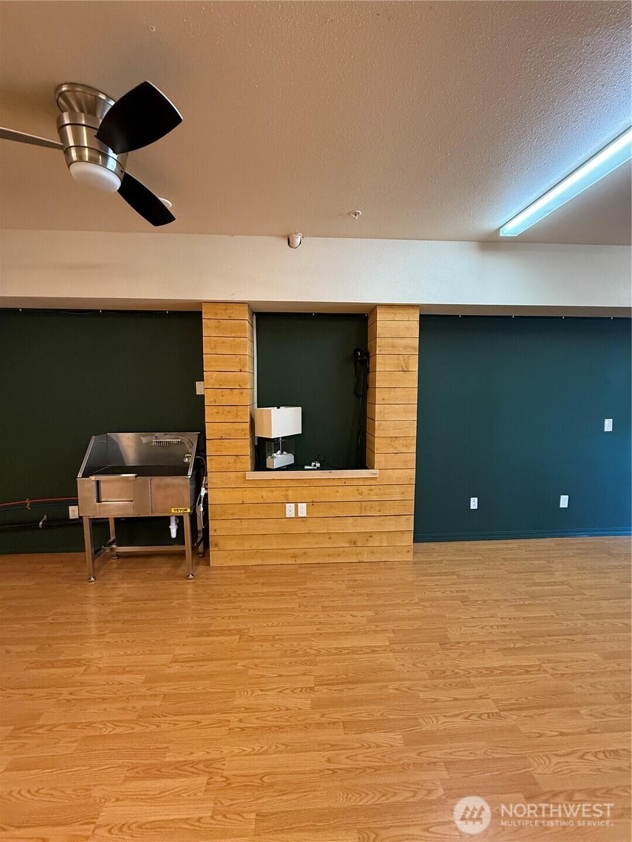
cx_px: 316
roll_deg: -1.0
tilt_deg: -5.3
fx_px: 341
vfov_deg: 102.1
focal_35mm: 14
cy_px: 421
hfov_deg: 85.7
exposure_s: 1/60
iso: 400
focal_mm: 2.22
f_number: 2.2
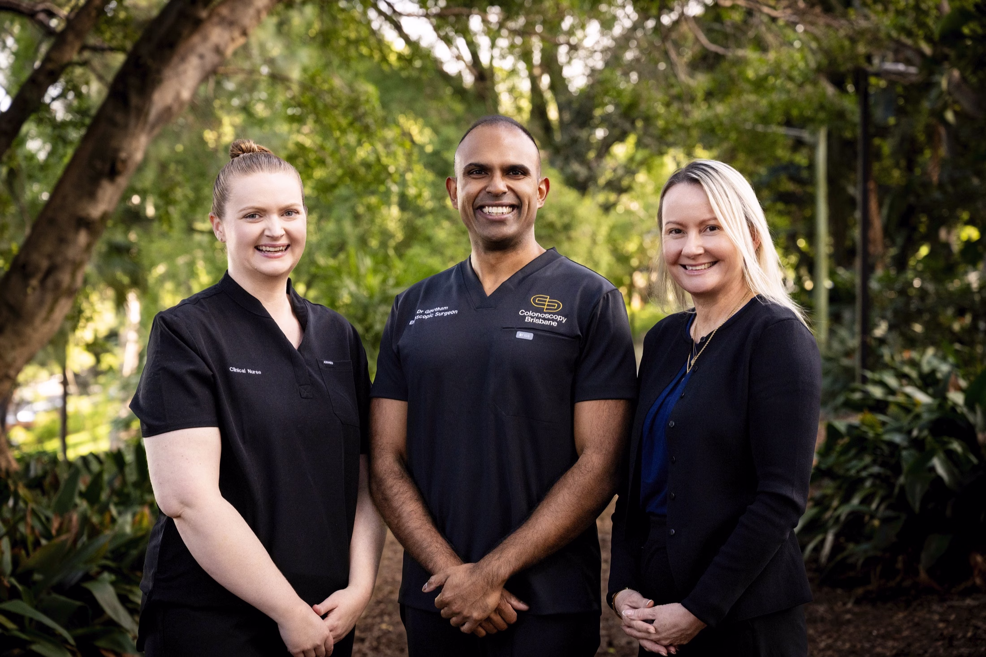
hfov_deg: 29.2
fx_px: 1889
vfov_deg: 19.7
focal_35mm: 69
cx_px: 493
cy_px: 328
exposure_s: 1/400
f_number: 4.5
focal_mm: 69
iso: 1000
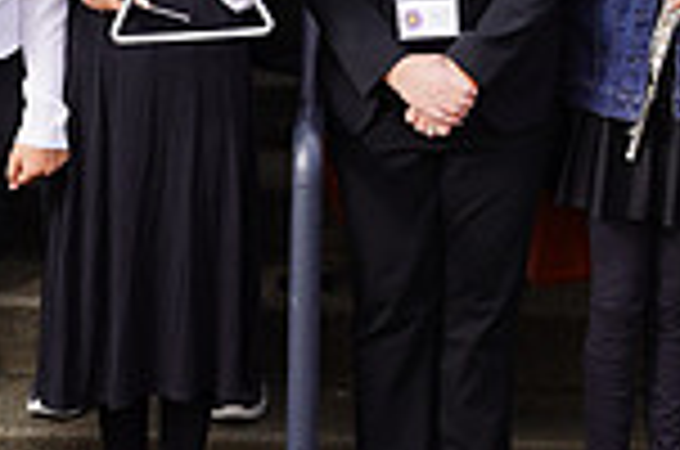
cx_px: 311
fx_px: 2469
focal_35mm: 131
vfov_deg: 10.1
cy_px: -236
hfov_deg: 15.7
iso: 200
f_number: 6.3
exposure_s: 1/200
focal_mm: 34
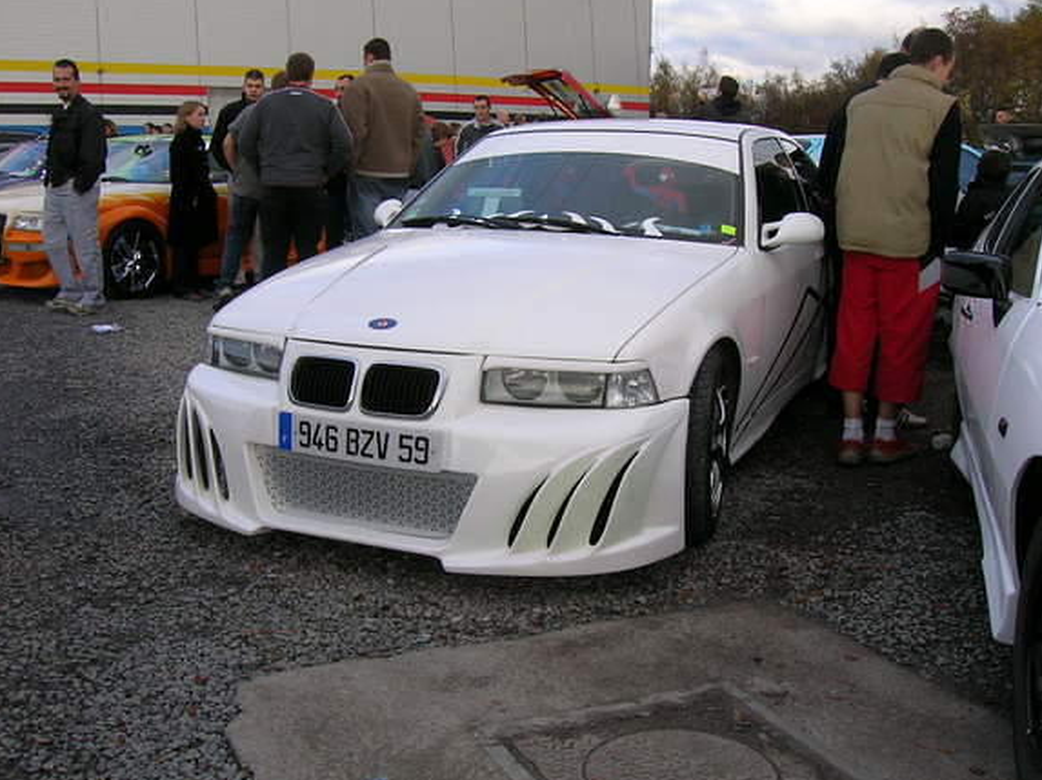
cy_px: 400
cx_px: 562
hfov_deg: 49.0
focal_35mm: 38
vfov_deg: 37.7
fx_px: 1143
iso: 50
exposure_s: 1/92
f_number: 4.9
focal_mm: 5.7
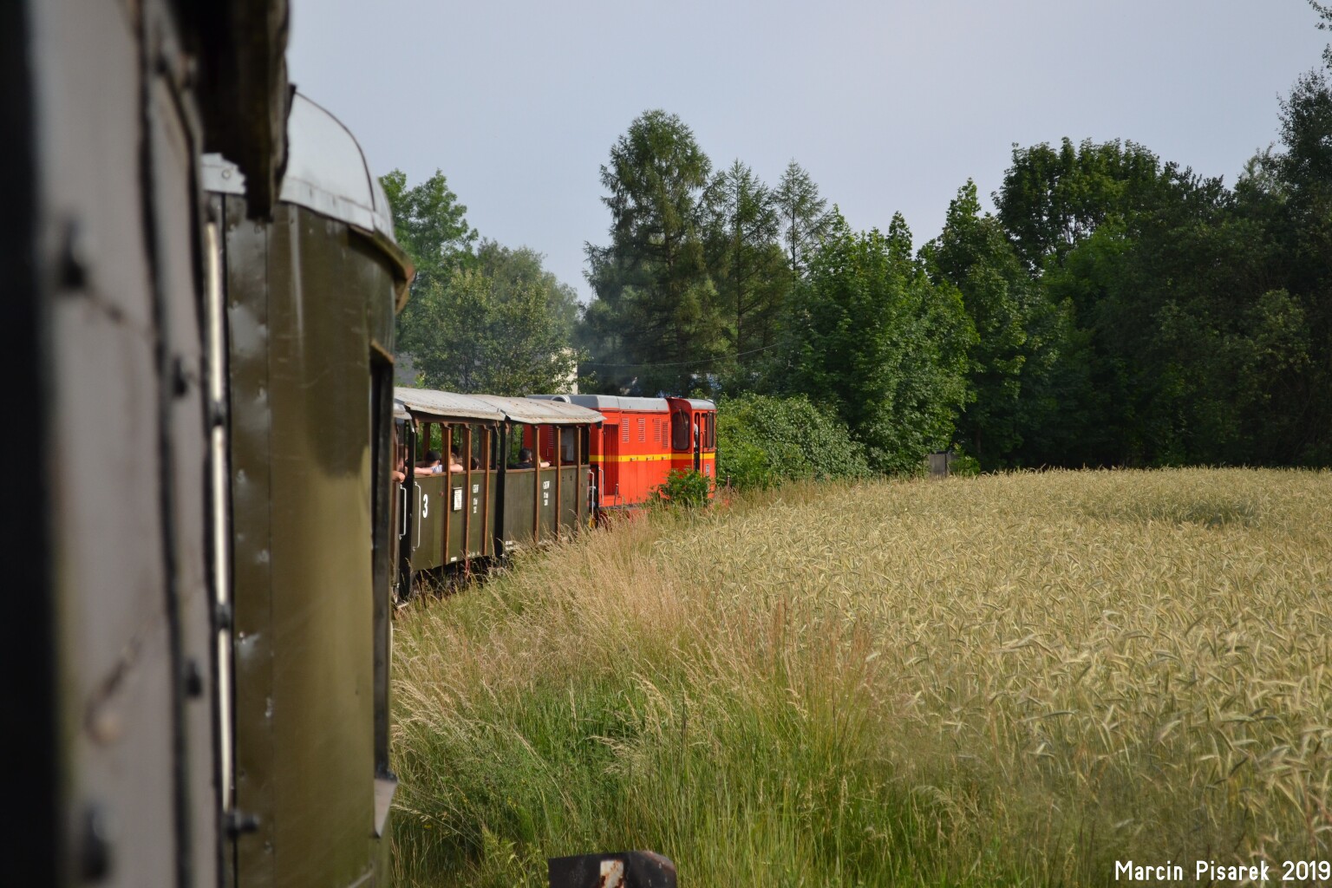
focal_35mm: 82
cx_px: 666
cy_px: 444
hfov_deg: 24.6
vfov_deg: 16.6
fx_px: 3052
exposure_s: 1/1000
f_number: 5.6
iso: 400
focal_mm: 55
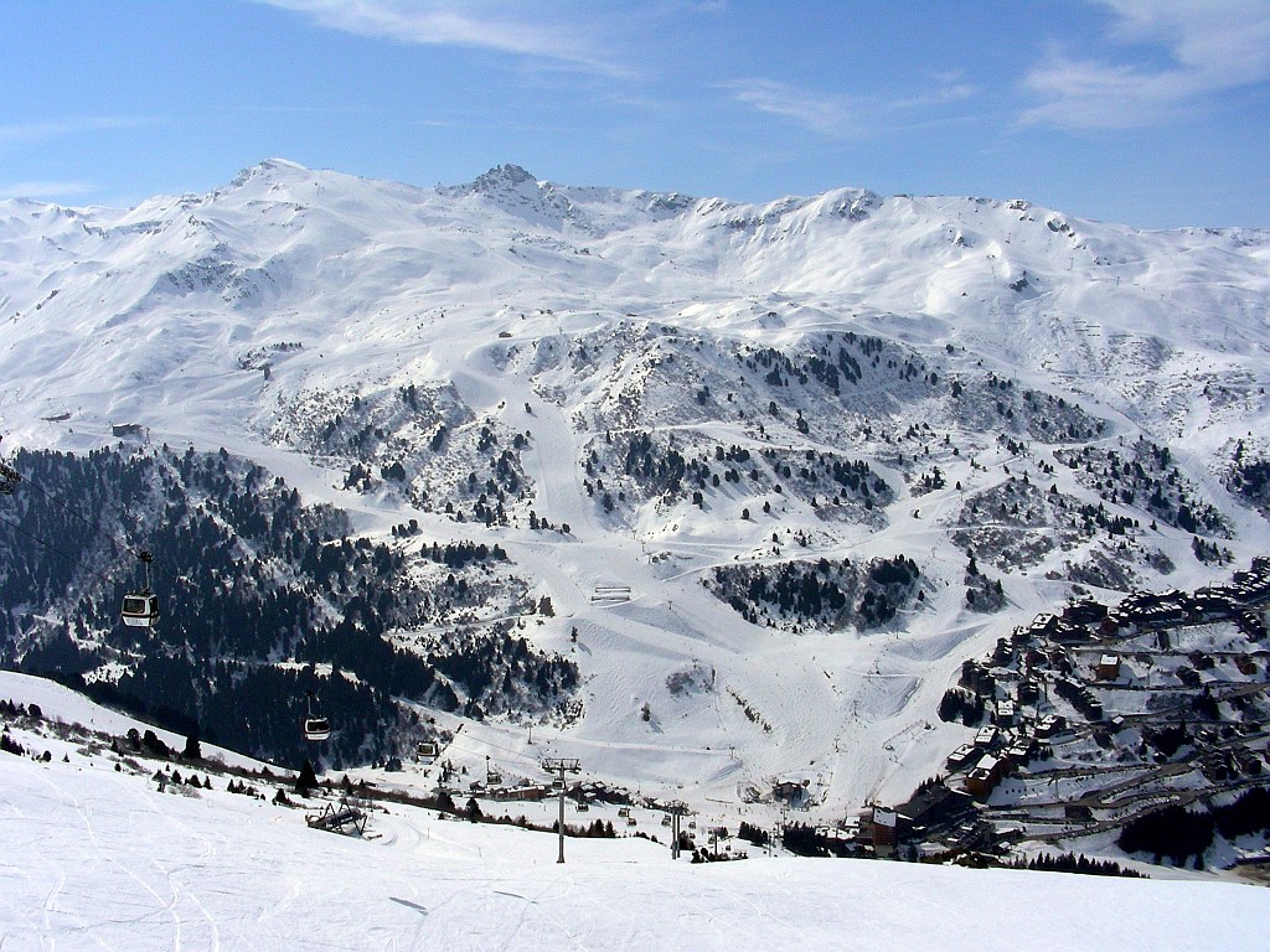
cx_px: 635
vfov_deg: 37.7
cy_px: 476
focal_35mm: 38
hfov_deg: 49.0
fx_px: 1394
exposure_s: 1/938
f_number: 6.8
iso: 50
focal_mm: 6.3
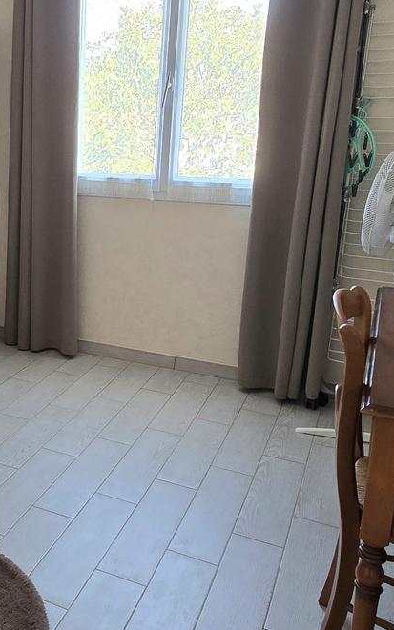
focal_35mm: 36
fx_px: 619
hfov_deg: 31.5
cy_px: 280
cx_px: -34
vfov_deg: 53.9
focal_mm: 2.2
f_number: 2.2
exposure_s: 1/50.3
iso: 100
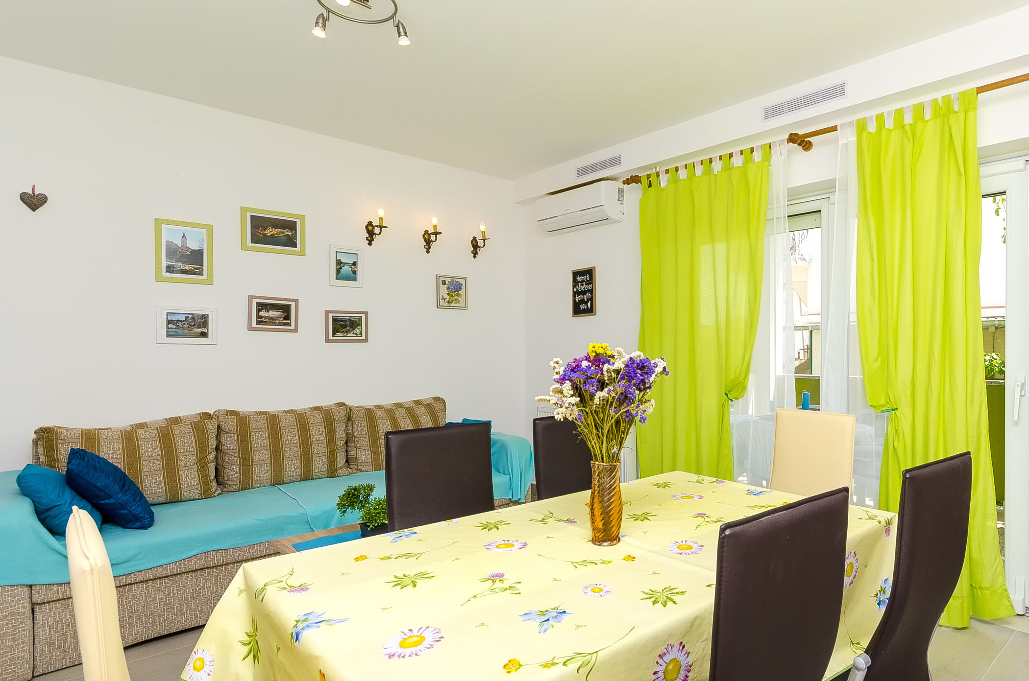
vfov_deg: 61.7
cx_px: 640
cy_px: 346
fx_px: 570
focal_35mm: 20
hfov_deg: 82.6
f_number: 8
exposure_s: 1/250
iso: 200
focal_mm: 10
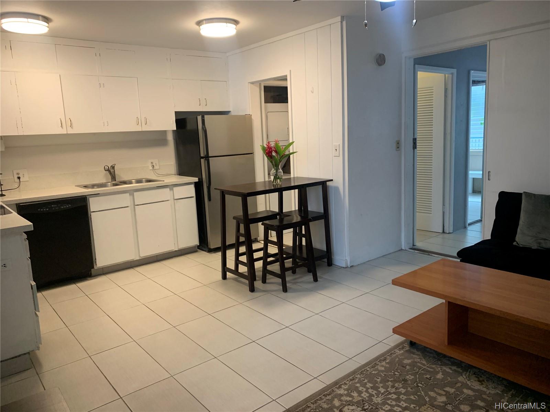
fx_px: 413
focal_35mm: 26
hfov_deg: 67.3
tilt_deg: -8.6
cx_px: 275
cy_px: 206
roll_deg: +2.5
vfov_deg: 53.1
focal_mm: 4.25
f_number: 1.8
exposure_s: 1/60
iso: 160
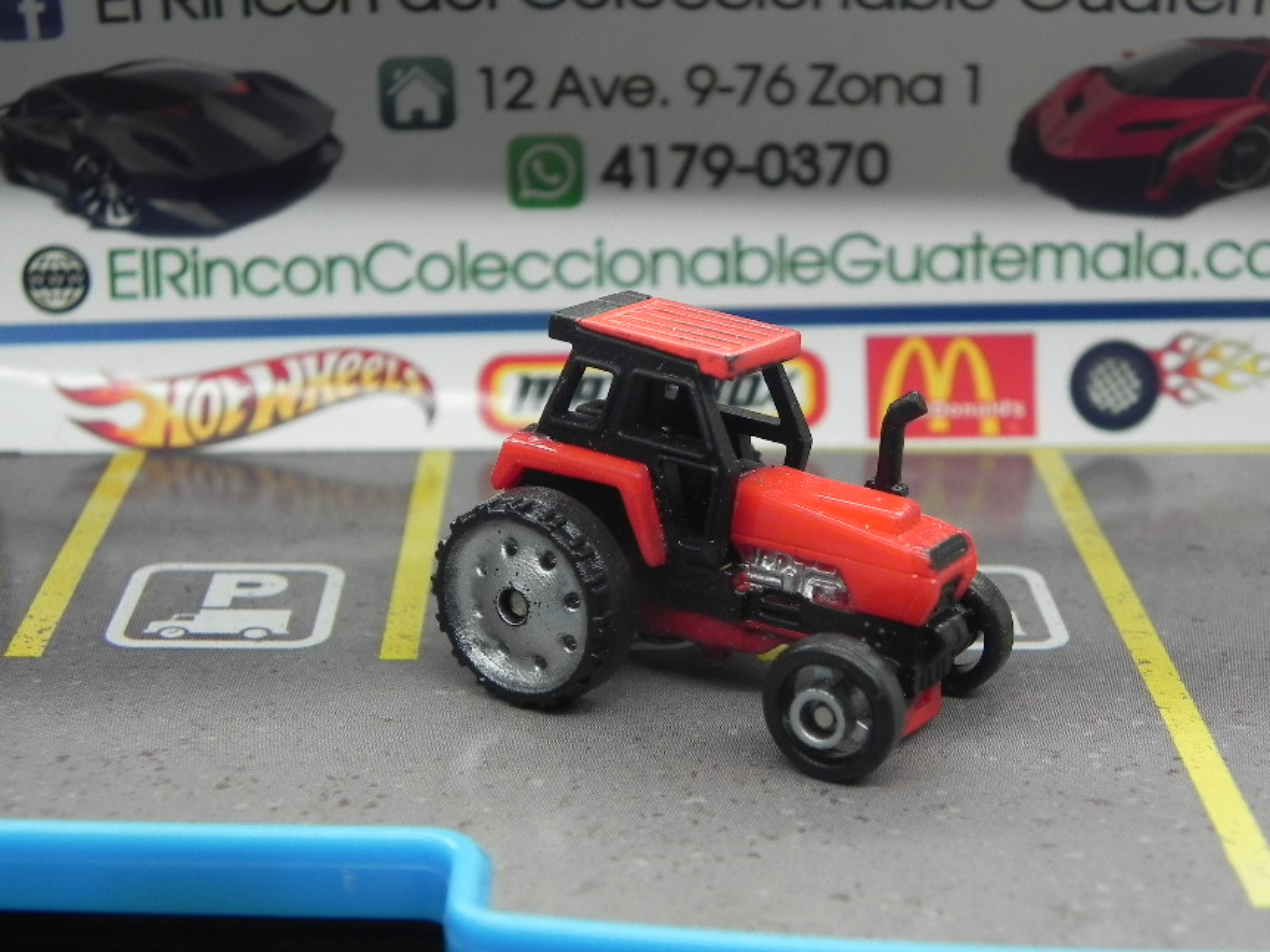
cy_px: 523
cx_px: 704
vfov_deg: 21.3
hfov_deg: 28.1
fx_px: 2532
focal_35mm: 69
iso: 160
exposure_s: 1/82.6
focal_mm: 10.3
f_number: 3.5
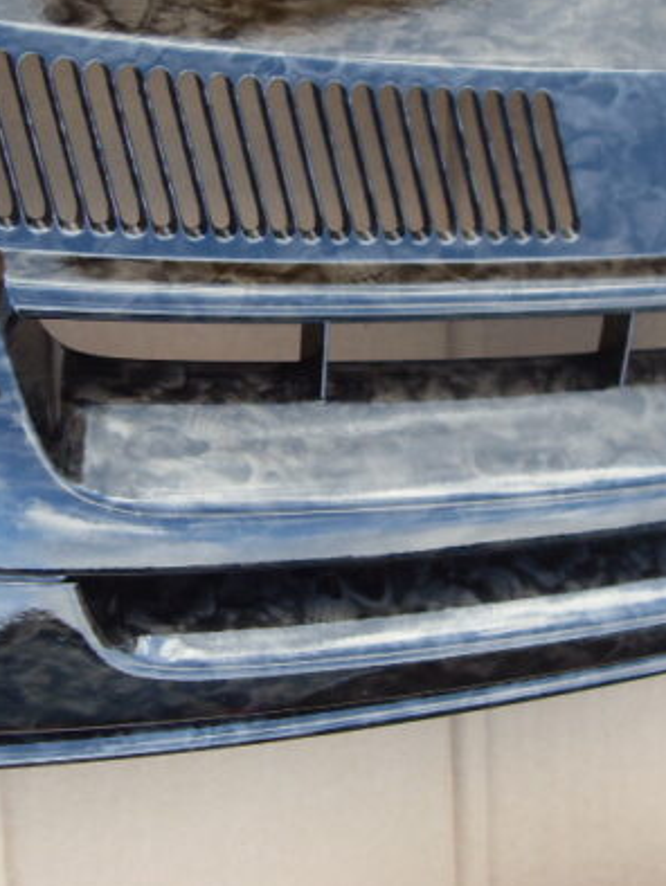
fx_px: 1819
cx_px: 637
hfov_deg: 20.2
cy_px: 351
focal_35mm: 71
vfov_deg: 27.3
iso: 80
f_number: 2.8
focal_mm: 6.3
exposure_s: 1/90
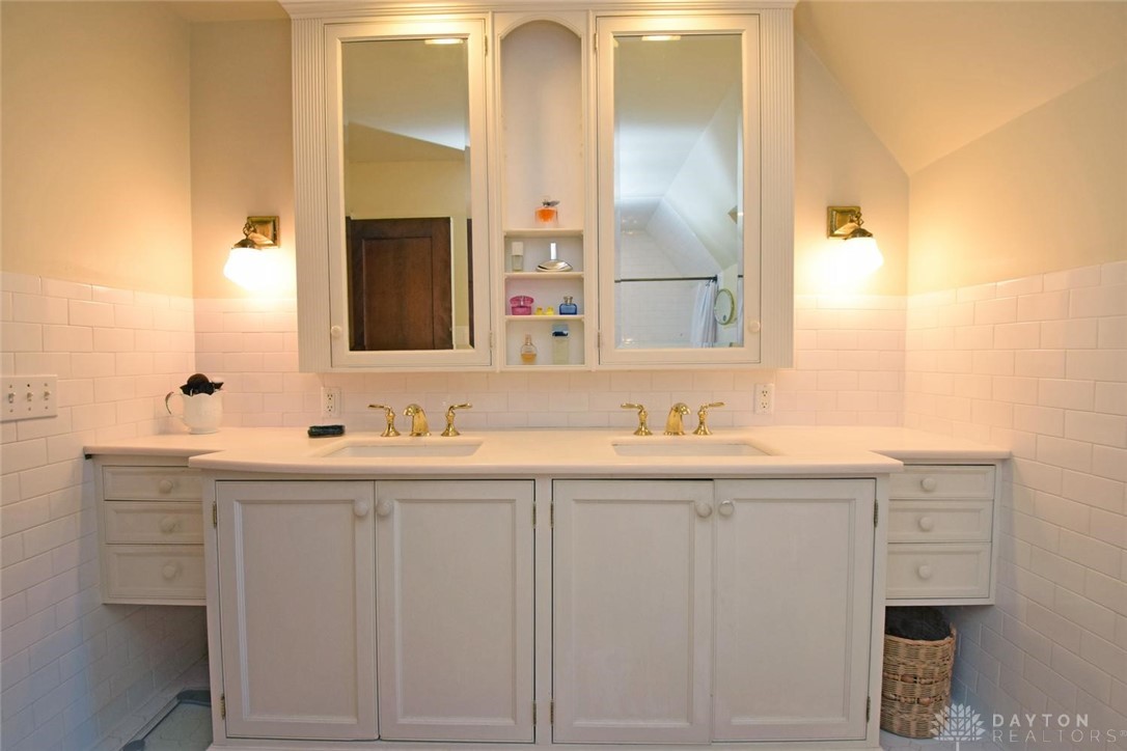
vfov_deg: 77.3
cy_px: 376
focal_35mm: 15
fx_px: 470
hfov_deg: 100.4
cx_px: 564
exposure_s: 1/125
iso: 800
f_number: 5.6
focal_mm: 10
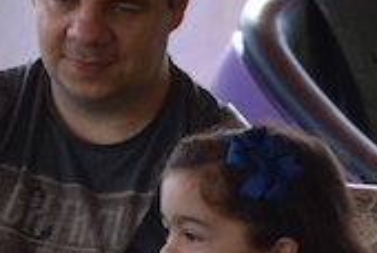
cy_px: 114
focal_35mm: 484
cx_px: 313
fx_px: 5077
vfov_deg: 2.9
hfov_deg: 4.3
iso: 800
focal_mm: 55
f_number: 5.6
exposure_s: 1/800
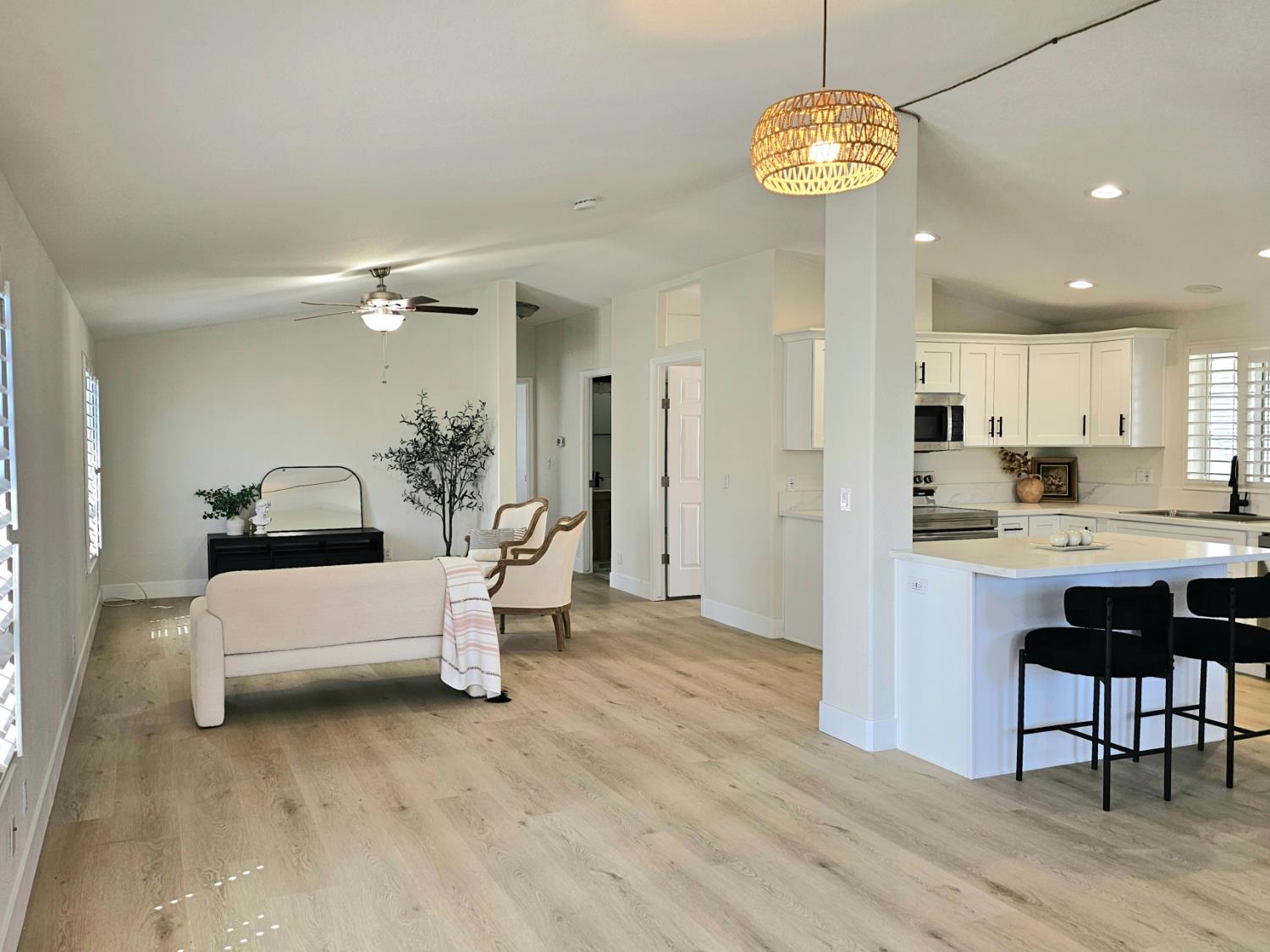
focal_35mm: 23
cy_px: 476
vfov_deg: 58.9
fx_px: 844
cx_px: 635
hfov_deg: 73.9
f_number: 1.7
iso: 40
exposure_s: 1/120
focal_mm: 6.3
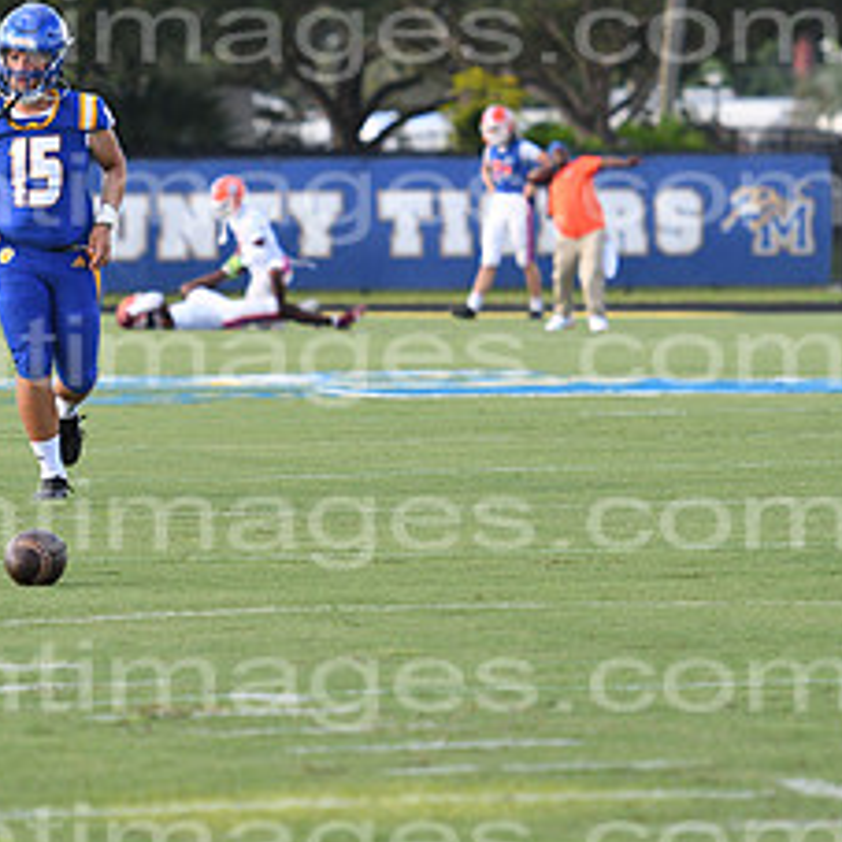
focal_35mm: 439
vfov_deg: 4.0
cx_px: 11
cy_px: 280
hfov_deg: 4.0
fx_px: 12083
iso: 200
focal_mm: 135
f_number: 4
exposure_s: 1/800
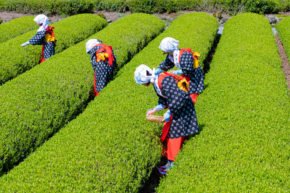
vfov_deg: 13.0
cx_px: 145
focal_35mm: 105
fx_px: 846
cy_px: 96
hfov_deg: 19.5
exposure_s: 1/500
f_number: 9
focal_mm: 105
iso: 250
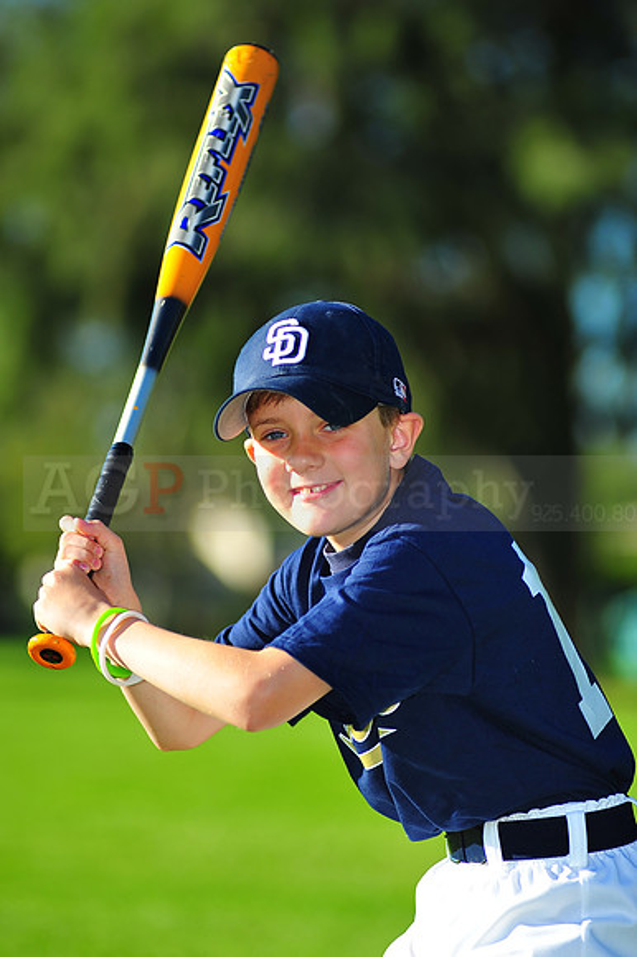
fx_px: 4783
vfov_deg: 11.4
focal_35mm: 180
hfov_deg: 7.6
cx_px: 318
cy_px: 478
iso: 200
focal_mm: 180
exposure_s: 1/1250
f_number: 3.5
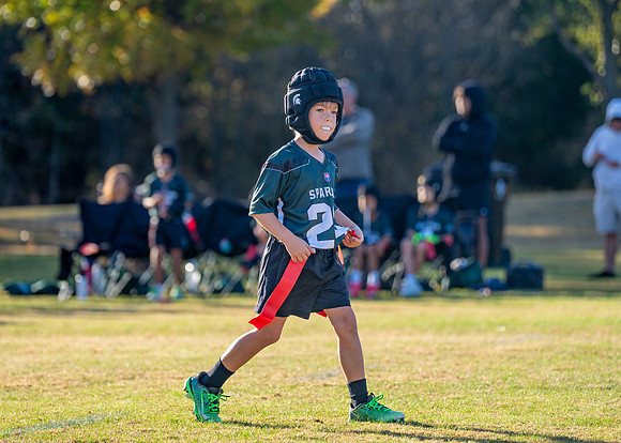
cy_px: 210
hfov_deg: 11.8
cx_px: 278
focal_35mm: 170
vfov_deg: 8.5
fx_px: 2998
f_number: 2.8
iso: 200
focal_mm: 140
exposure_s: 1/2000
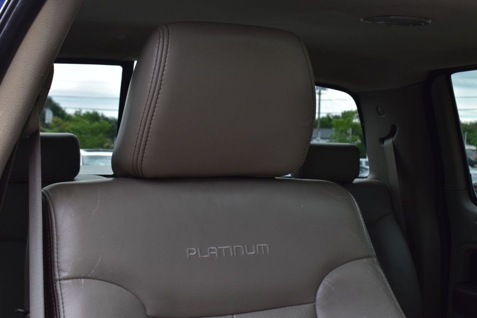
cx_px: 238
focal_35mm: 57
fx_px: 755
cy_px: 159
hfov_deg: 35.1
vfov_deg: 23.8
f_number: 9
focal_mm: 38
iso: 400
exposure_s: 1/100
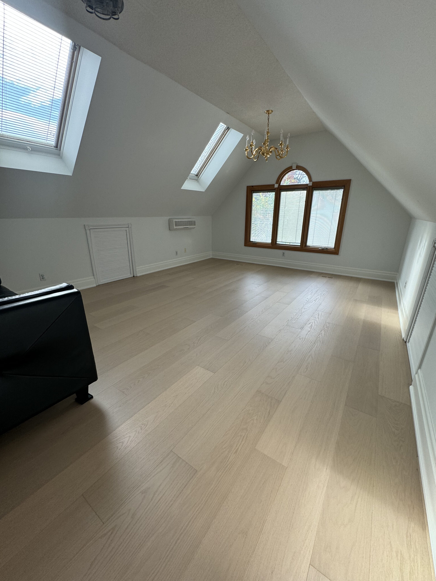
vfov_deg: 102.1
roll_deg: -0.5
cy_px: 290
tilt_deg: -18.6
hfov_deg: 85.7
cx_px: 218
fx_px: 235
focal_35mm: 14
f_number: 2.2
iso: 80
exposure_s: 1/120
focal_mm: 2.22
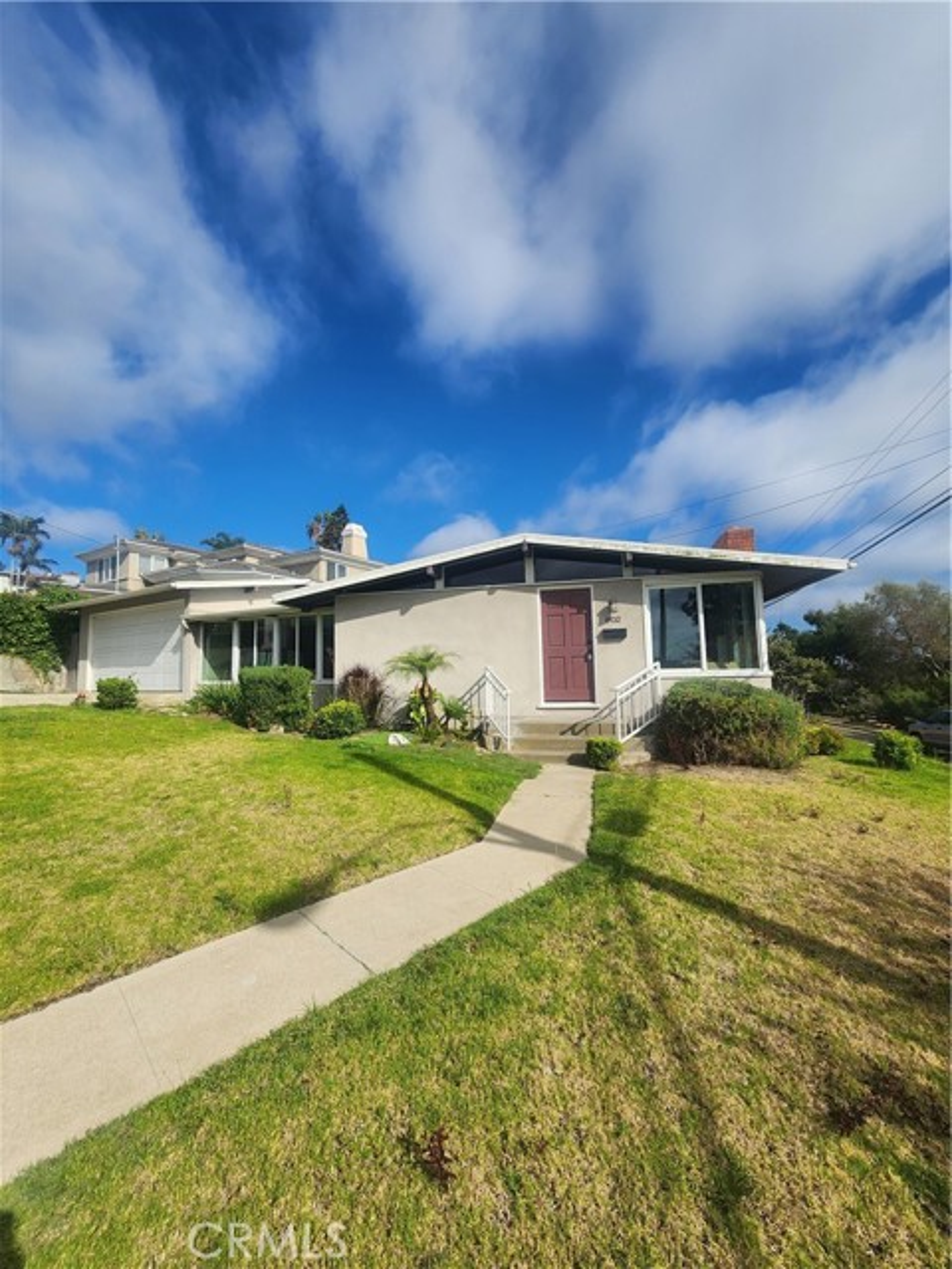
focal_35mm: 13
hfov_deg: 89.9
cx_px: 476
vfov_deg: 106.2
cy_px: 634
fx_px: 477
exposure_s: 1/2961
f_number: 2.2
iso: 50
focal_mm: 2.2
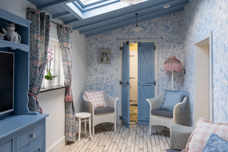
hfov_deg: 61.9
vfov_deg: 43.6
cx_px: 114
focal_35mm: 30
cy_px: 76
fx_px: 190
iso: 100
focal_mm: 30
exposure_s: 1
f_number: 8
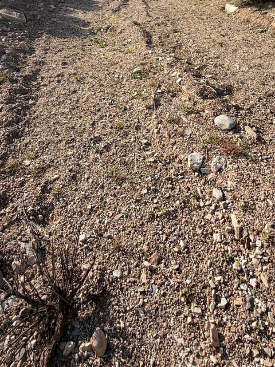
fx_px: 275
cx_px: 146
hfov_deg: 53.0
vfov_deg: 58.1
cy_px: 39
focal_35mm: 26
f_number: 2.2
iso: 20
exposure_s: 1/809
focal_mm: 2.22
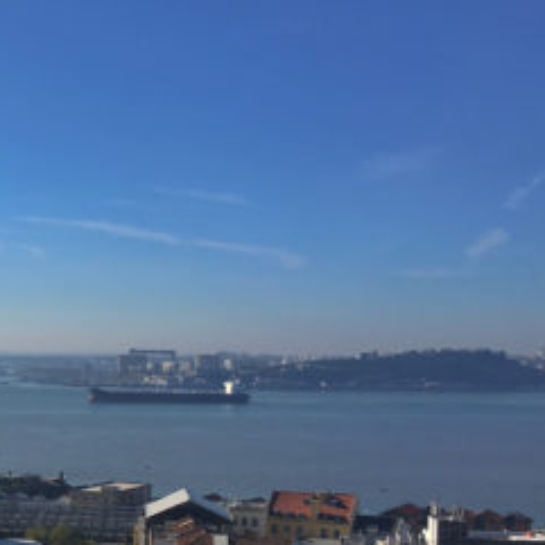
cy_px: 389
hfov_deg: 24.8
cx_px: -43
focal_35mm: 65
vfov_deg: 26.2
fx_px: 1158
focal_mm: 4.15
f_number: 2.2
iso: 25
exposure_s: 1/2747
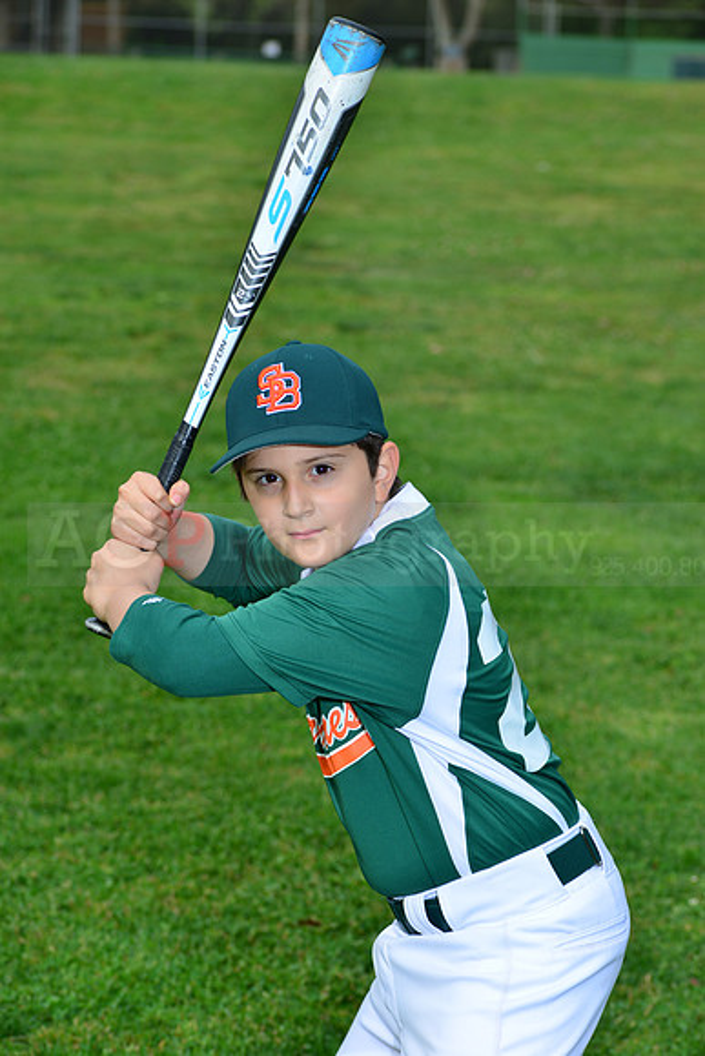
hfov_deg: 11.0
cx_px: 352
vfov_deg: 16.4
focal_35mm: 125
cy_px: 528
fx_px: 3669
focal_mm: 125
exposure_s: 1/200
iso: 200
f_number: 10
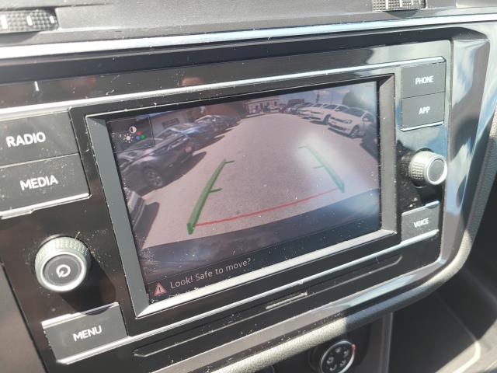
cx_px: 248
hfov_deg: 67.3
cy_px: 186
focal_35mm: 26
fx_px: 373
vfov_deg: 53.1
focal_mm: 5.4
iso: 40
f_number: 1.8
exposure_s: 1/136
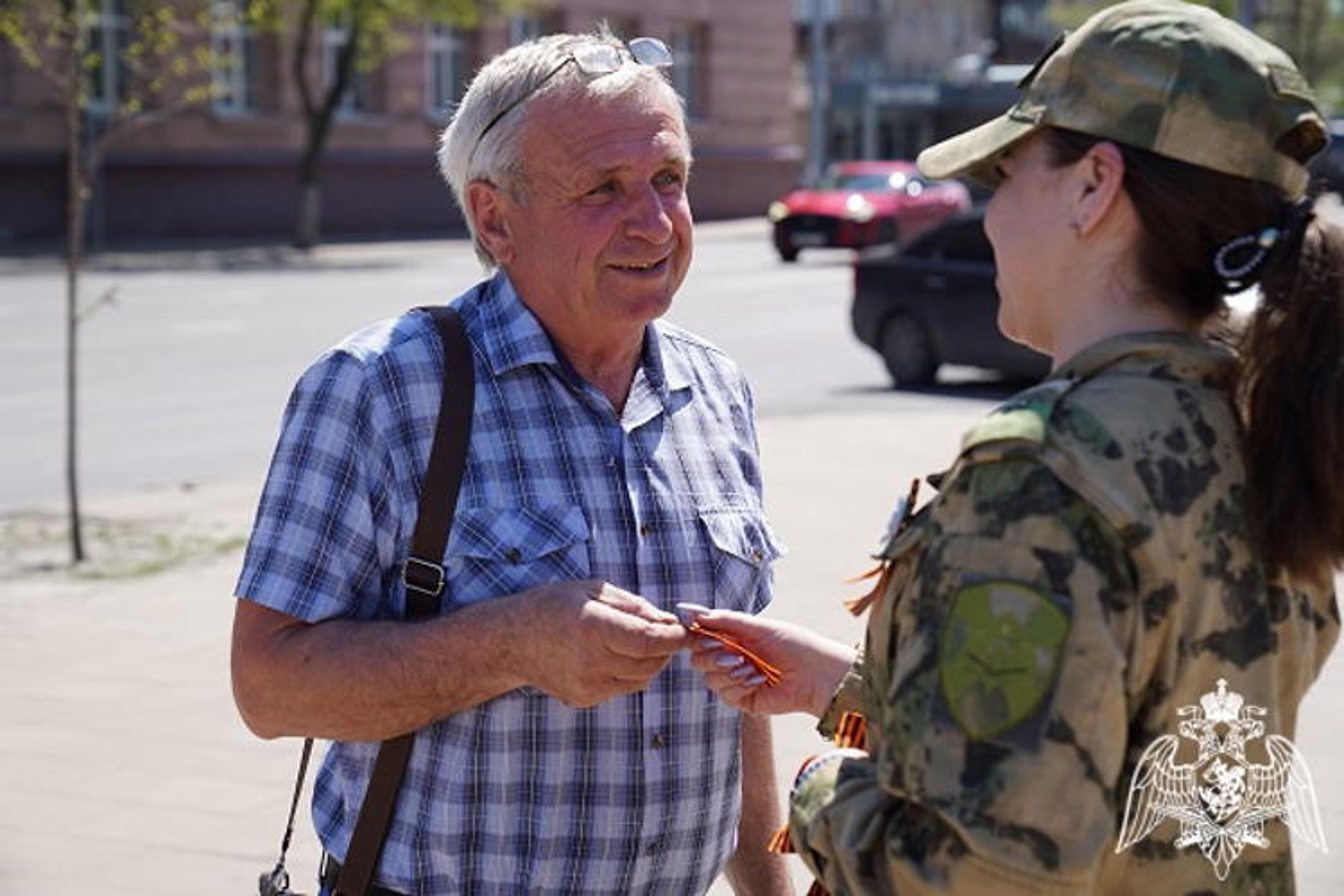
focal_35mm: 70
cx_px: 672
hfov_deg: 28.8
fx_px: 2613
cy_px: 448
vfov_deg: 19.5
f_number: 4.5
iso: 100
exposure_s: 1/400
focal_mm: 70
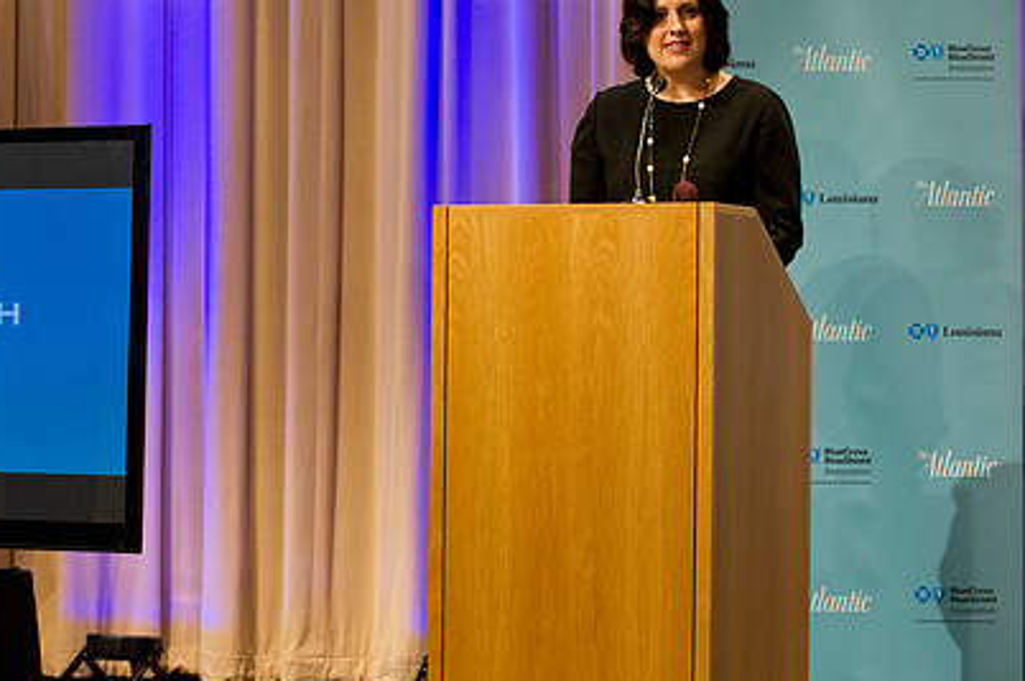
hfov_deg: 15.7
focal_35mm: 130
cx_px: 296
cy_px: 326
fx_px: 3697
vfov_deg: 10.5
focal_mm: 90
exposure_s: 1/125
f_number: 4
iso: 2500
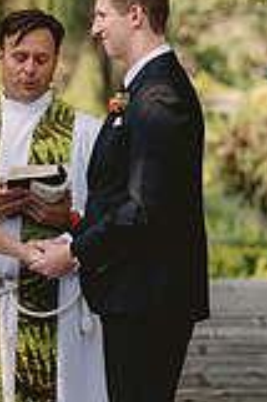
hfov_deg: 4.3
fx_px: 3579
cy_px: 167
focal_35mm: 321
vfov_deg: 6.4
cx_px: 2
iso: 200
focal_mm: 115
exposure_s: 1/320
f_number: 3.5
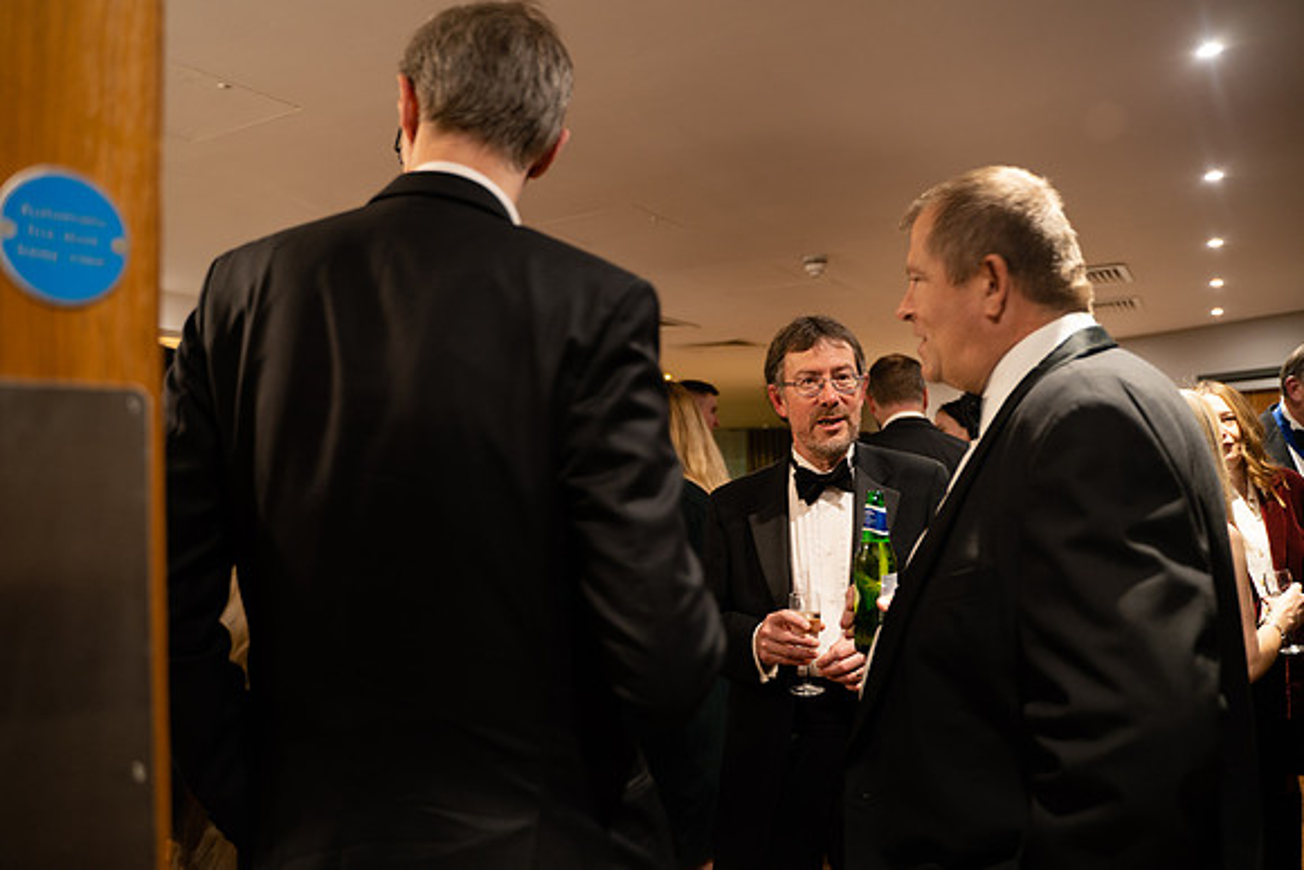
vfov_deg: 46.4
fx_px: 1014
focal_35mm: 28
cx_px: 652
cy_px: 435
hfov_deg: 65.5
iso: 1250
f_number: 2.8
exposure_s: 1/30
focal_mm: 28
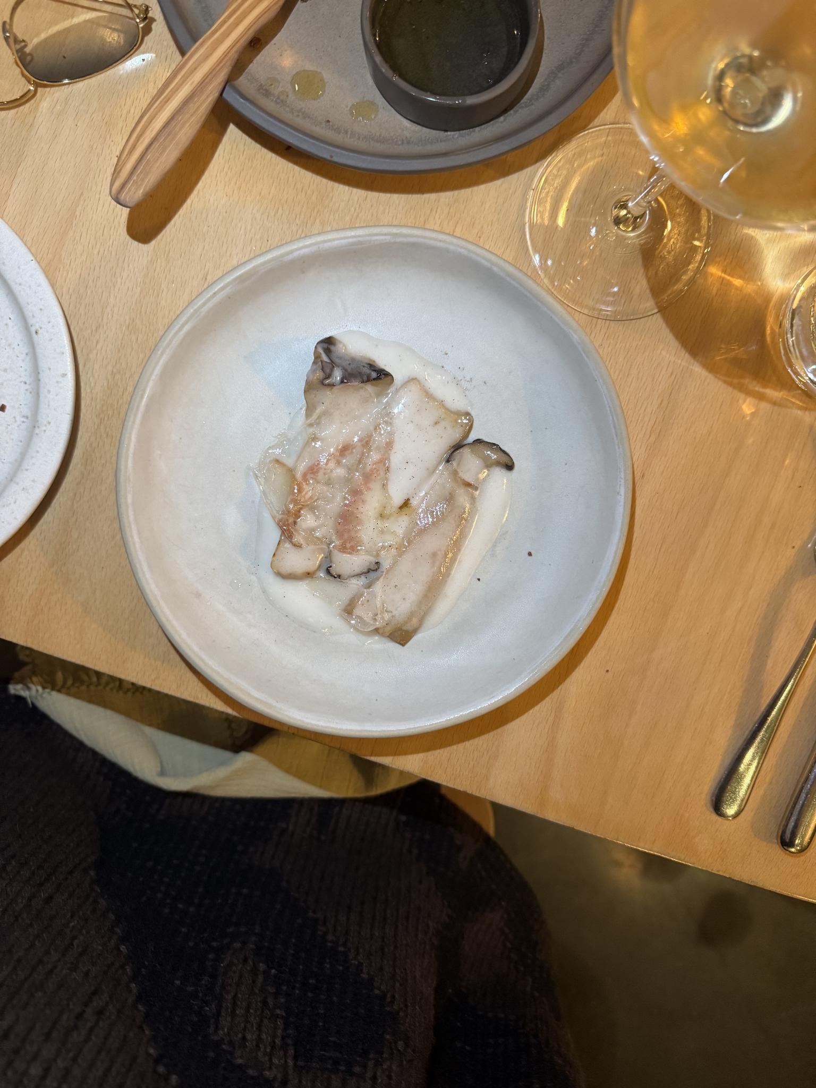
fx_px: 754
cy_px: 544
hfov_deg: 56.8
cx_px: 408
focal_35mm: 24
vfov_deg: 71.6
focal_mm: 6.76
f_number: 1.78
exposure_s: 1/50
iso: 500
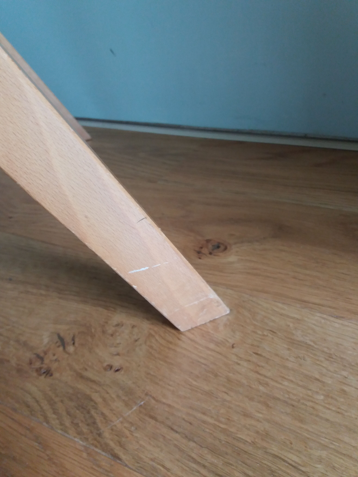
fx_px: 386
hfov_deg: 49.7
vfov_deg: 63.4
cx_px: 179
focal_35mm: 28
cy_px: 238
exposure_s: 1/17
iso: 160
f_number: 1.9
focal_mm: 3.7
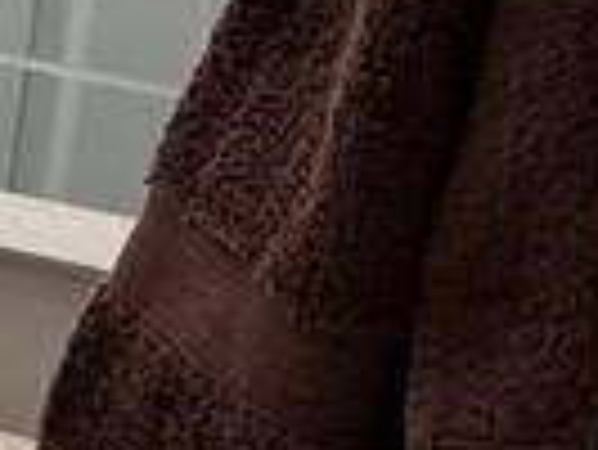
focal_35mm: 200
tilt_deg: -12.0
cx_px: -863
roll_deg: -4.6
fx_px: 3458
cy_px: -171
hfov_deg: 8.9
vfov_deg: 7.3
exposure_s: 1/120
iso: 125
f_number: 1.6
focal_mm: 5.1
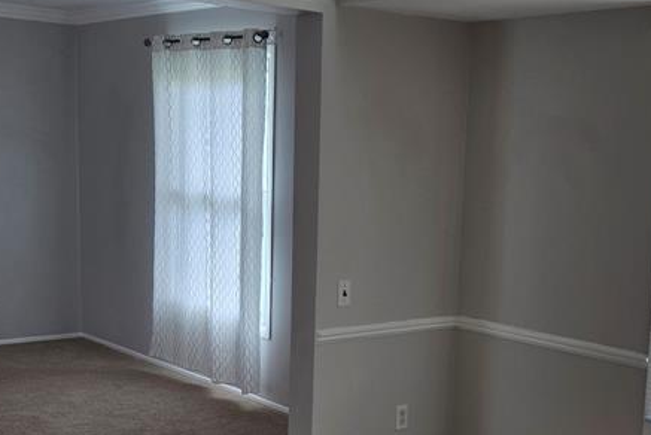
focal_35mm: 56
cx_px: 383
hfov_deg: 35.5
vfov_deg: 24.0
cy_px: 320
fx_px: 1013
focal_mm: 5.4
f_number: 1.8
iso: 125
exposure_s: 1/120
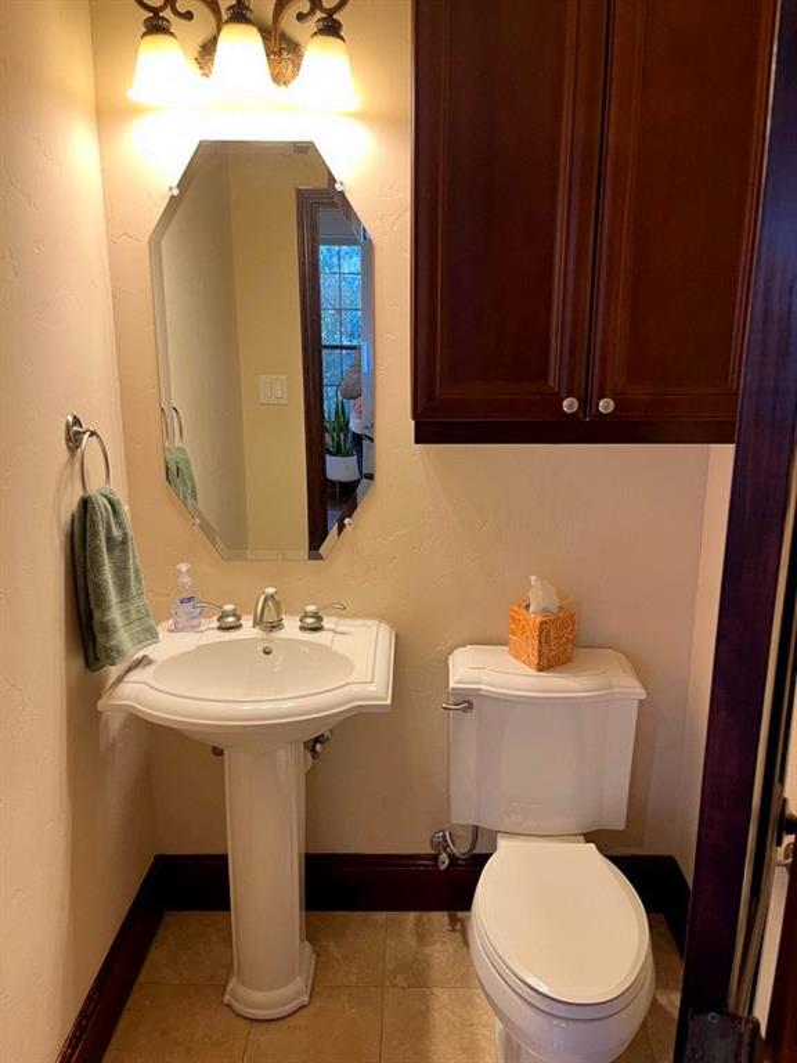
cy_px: 532
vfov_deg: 67.3
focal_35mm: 26
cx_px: 398
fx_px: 798
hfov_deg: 53.1
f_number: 1.6
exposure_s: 1/60
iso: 80
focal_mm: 5.1
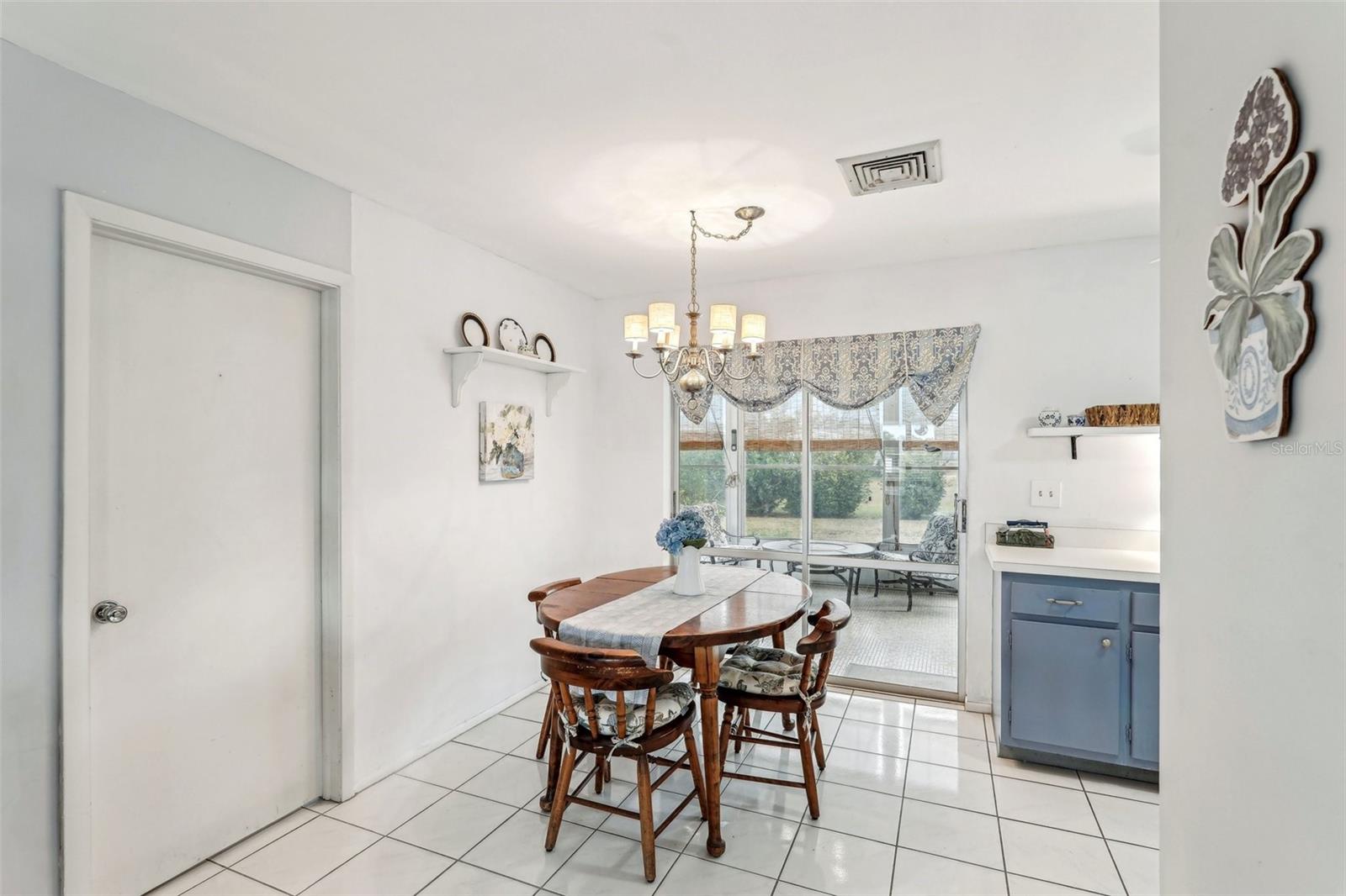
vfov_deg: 73.7
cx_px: 673
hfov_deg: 96.7
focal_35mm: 16
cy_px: 448
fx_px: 598
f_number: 8
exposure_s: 1/8
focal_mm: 16
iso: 400
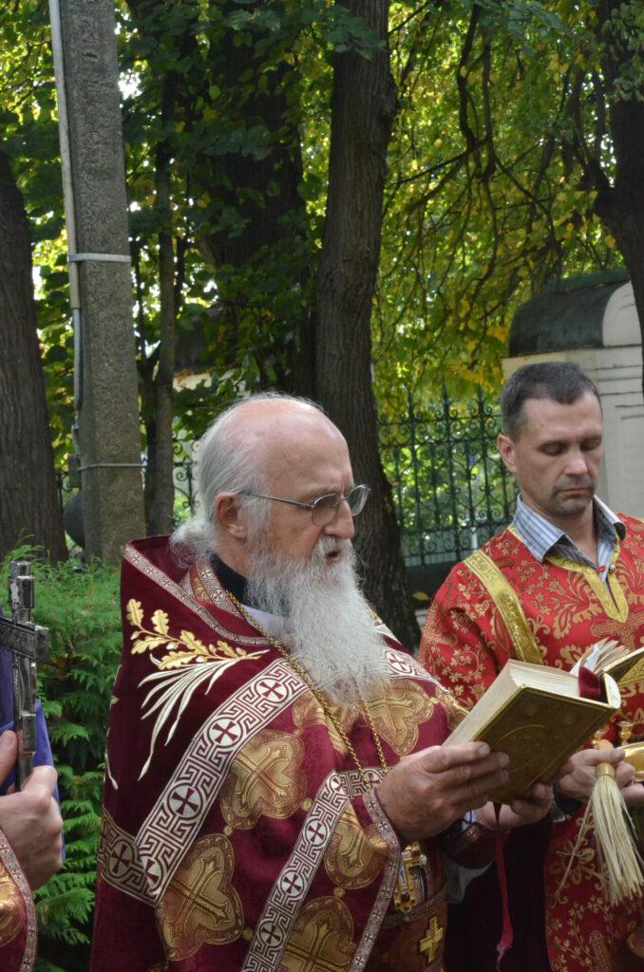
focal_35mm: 78
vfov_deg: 26.0
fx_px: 2103
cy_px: 486
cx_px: 322
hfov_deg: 17.4
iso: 4500
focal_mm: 52
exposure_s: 1/400
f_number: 10
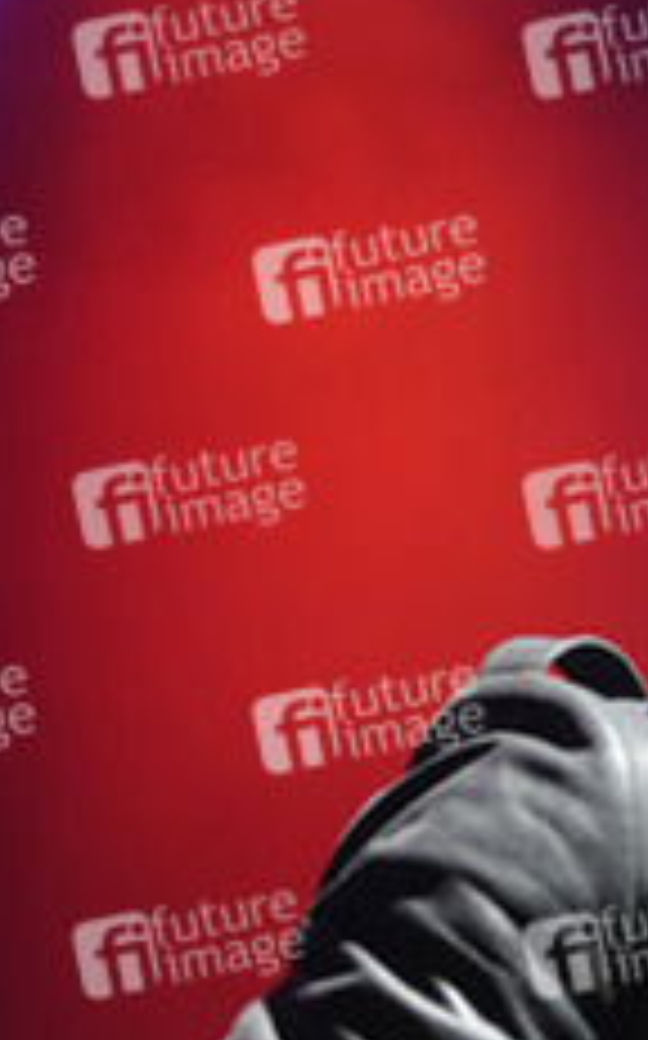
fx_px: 5067
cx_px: 700
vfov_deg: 11.7
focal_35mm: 179
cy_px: 608
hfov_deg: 7.3
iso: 3200
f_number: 5
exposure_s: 1/125
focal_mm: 90
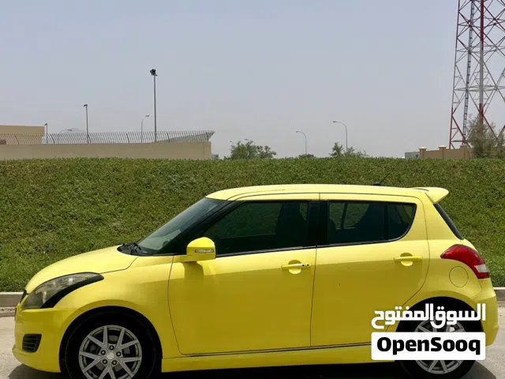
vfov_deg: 53.1
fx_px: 379
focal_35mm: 26
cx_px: 252
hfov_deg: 67.3
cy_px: 190
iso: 50
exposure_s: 1/7874
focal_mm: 5.1
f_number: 1.6
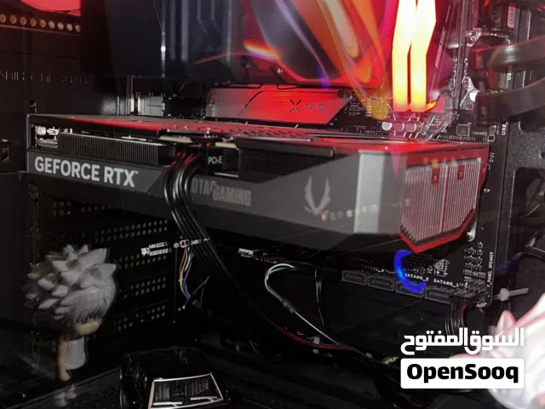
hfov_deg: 71.6
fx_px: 378
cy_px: 204
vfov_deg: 56.8
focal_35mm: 24
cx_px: 272
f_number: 1.78
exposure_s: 1/5
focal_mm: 6.86
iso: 100
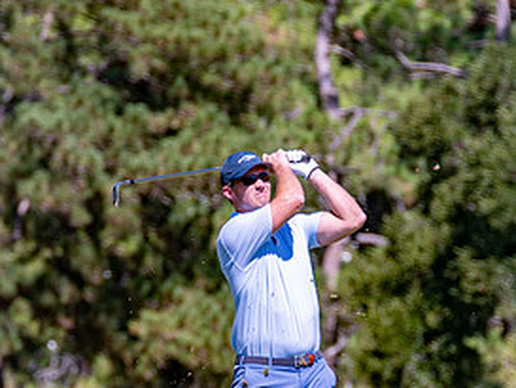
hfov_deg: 3.2
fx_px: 9246
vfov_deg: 2.4
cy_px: 332
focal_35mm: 620
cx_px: 305
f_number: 4
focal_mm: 200
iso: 100
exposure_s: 1/1000
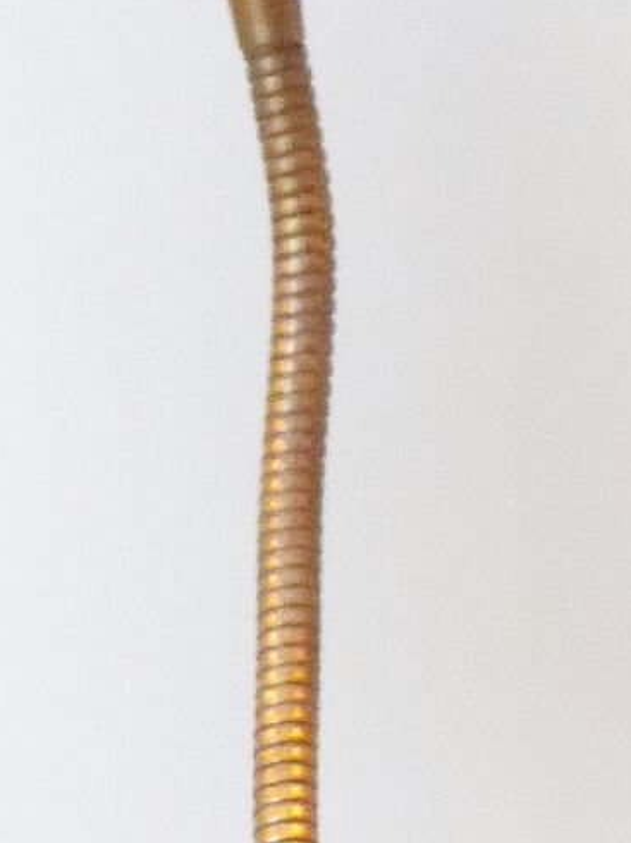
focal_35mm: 507
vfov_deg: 3.9
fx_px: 12333
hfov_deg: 2.9
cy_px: 322
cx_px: 64
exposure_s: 1/60
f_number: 5.2
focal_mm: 16.1
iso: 400
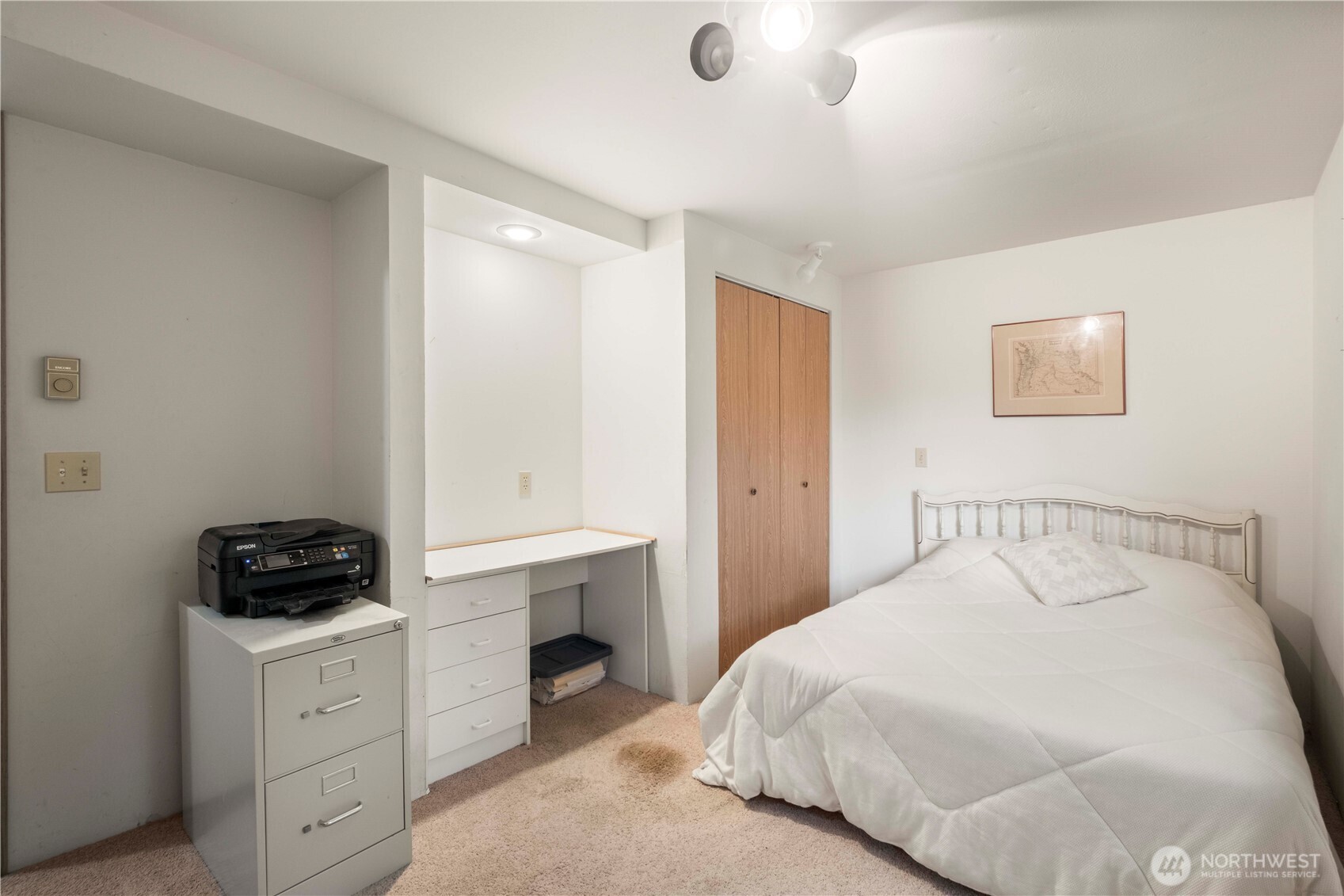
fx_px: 560
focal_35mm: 15
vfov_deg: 77.3
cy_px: 448
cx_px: 672
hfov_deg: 100.4
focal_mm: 10
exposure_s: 1/1.25
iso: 400
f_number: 8
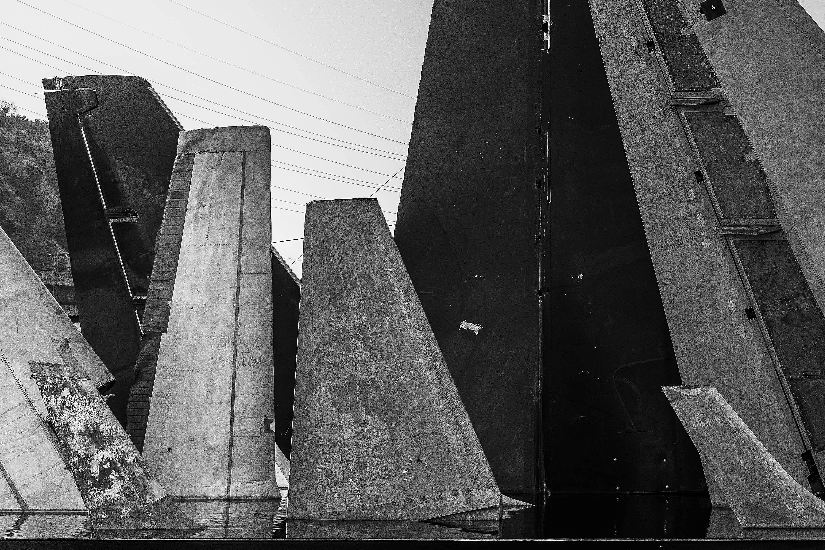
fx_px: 1536
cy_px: 58
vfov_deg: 19.9
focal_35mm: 67
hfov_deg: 29.4
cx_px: 664
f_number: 2
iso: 80
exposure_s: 1/4000
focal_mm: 35
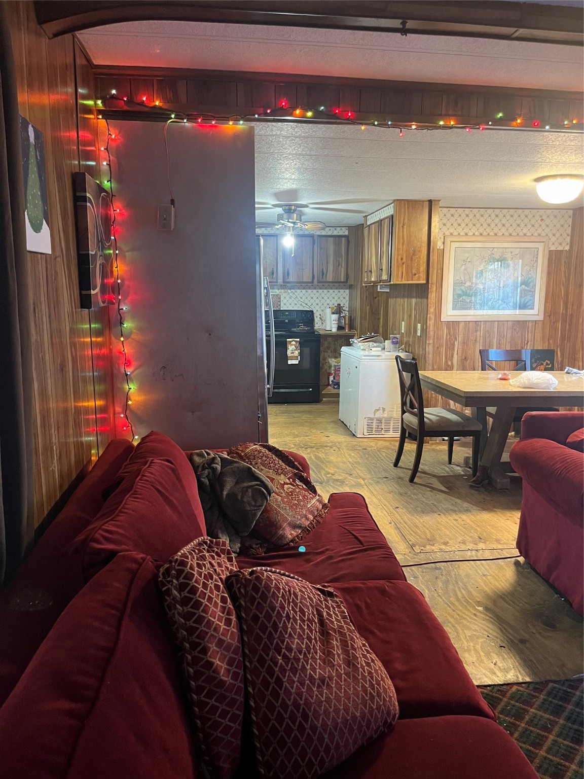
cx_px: 292
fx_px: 585
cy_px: 390
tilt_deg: -10.0
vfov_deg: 67.3
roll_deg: +0.5
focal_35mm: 26
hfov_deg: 53.1
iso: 500
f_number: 1.6
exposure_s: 1/40
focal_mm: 5.1
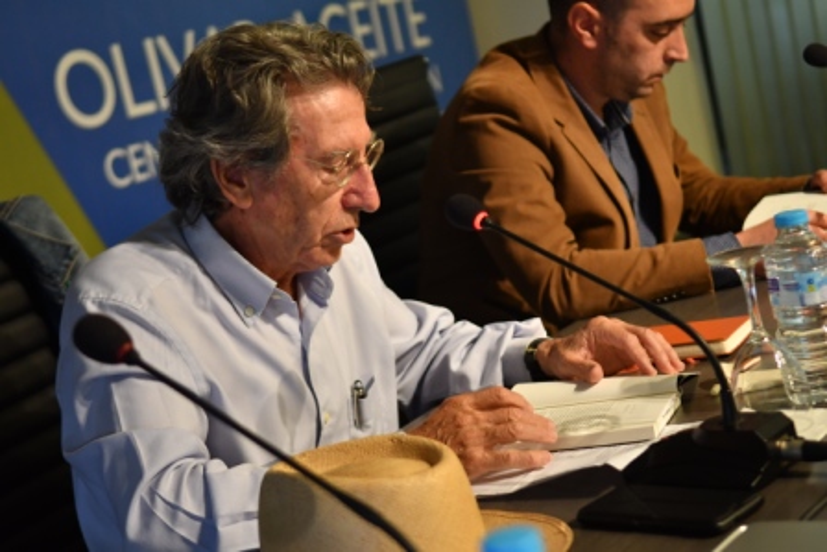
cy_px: 276
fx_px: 1654
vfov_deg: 18.9
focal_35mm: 72
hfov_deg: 28.1
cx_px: 414
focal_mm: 48
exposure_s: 1/60
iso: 1000
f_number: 2.8
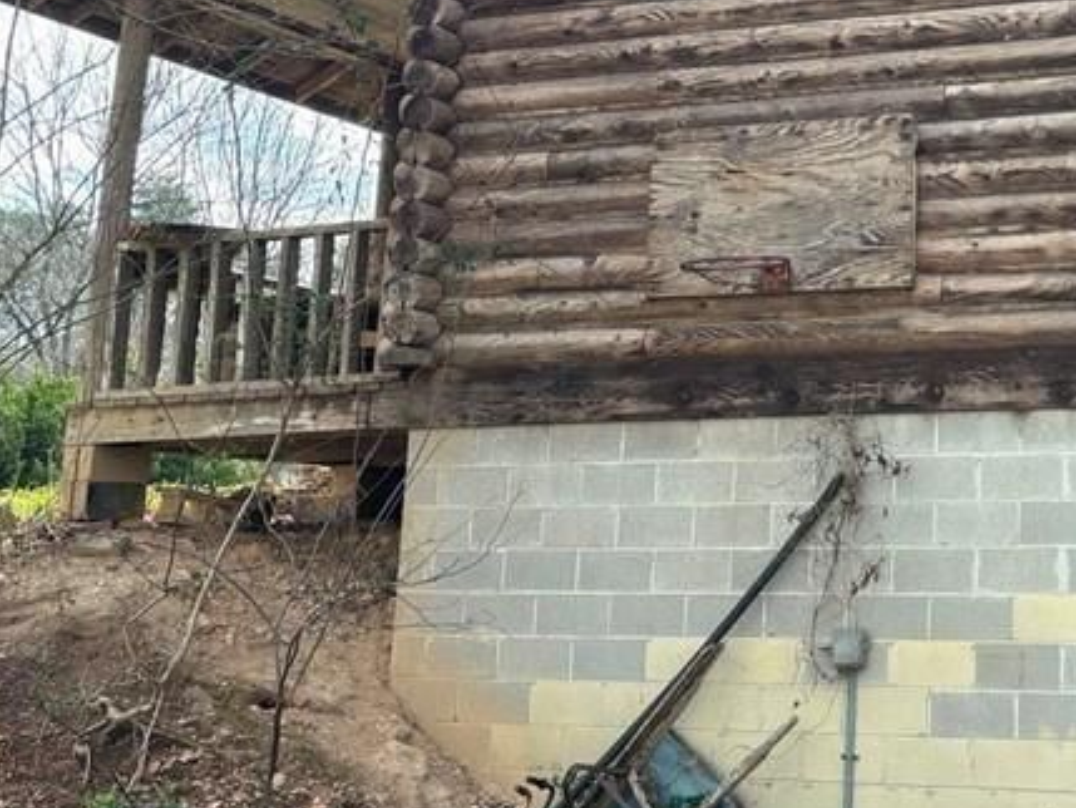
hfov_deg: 29.2
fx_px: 1928
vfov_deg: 23.5
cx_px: 1079
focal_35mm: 62
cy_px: 241
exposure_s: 1/361
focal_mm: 5.96
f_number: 1.6
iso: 50
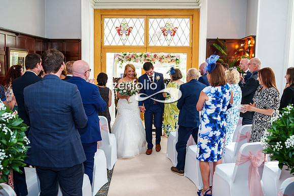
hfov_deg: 50.8
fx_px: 310
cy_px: 93
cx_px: 142
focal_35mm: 38
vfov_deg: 35.1
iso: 800
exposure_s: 1/250
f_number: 3.5
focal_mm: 36
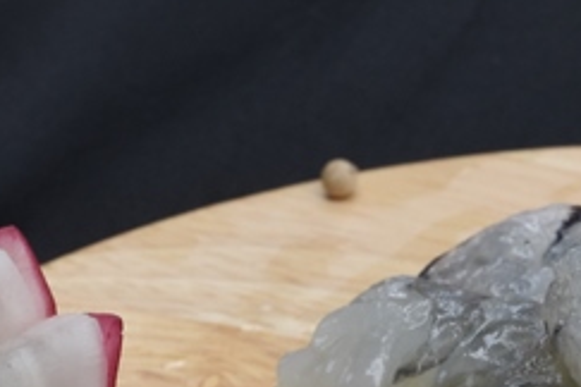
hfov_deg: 4.3
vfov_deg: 2.9
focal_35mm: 476
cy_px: 699
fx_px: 7683
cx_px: 646
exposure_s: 1/100
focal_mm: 75
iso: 400
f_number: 13
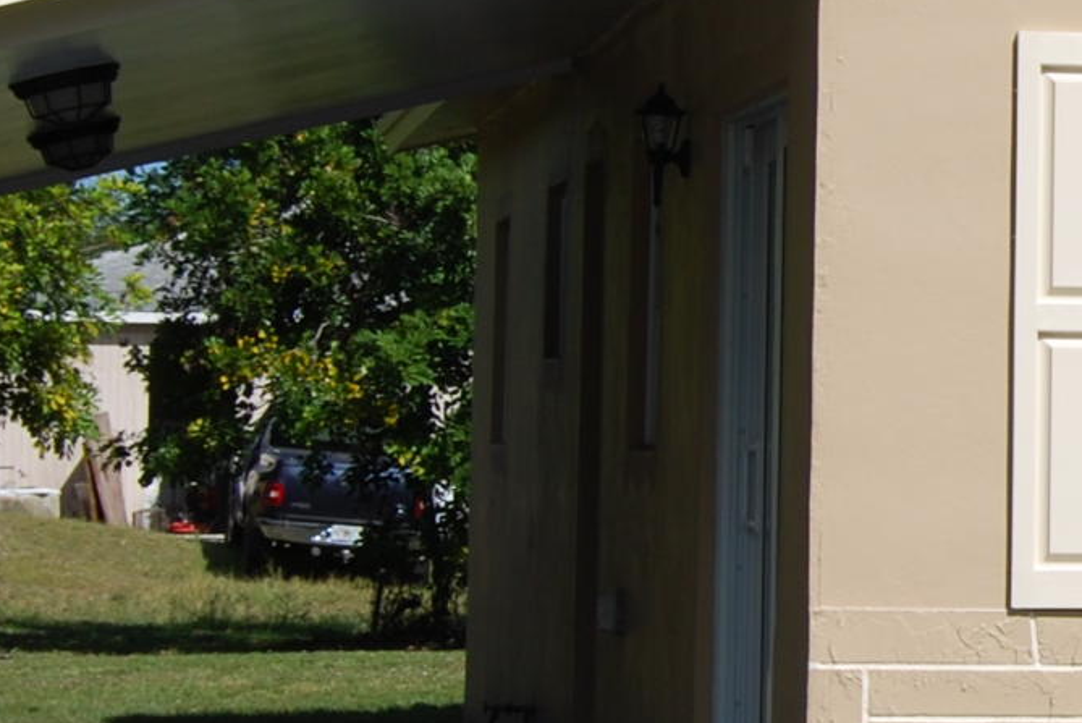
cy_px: 283
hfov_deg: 11.4
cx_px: 1490
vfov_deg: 7.9
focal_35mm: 175
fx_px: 5263
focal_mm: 26
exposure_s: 1/320
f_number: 10
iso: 100
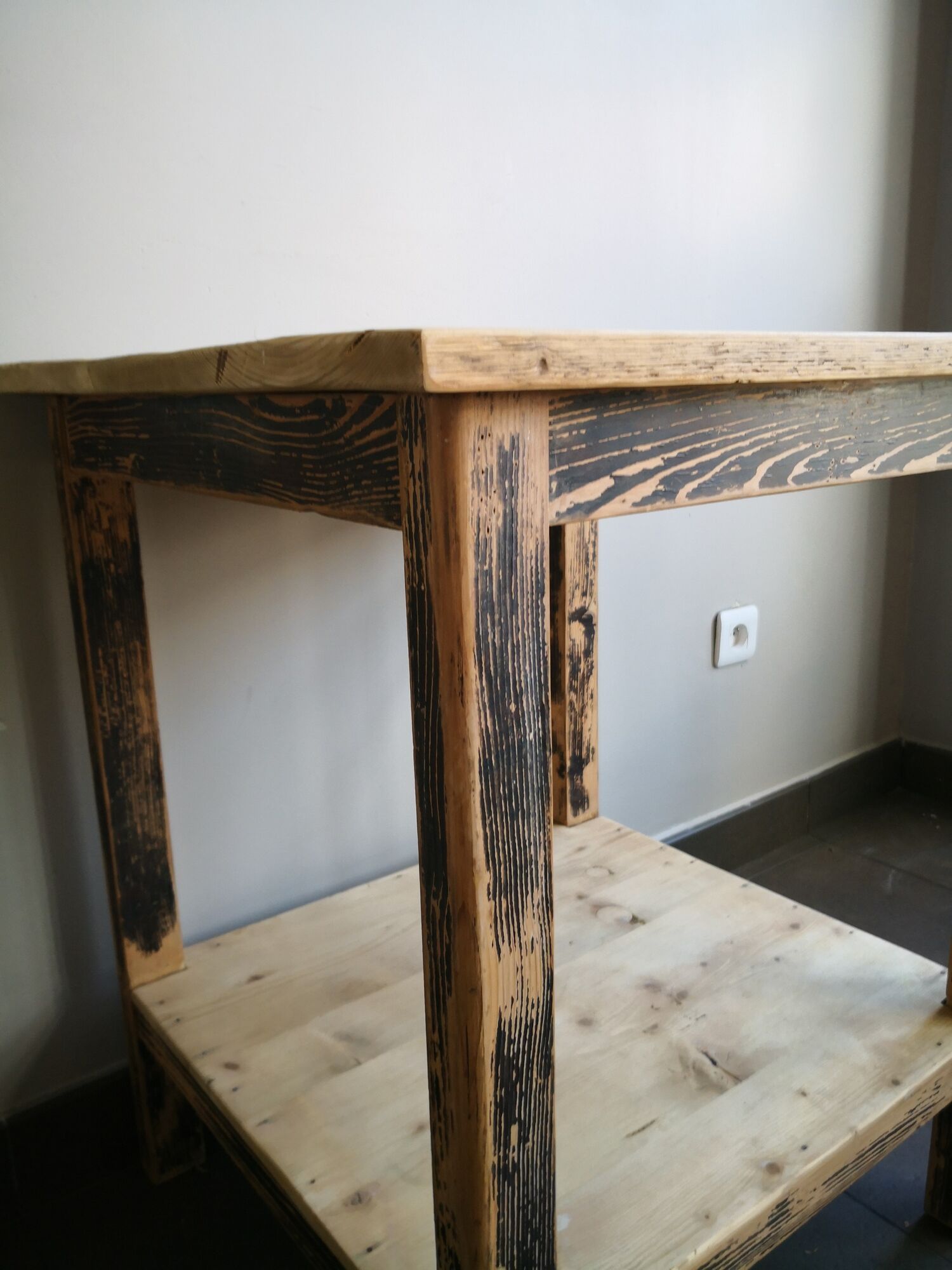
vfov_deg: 65.3
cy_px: 635
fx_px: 990
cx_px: 476
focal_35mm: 27
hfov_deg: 51.4
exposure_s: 1/60
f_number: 1.6
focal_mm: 3.95
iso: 100
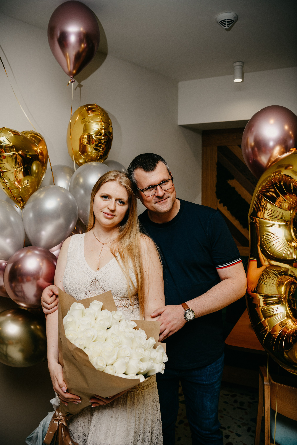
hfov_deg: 41.1
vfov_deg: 58.7
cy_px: 222
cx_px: 148
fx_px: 396
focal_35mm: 32
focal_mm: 32
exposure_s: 1/160
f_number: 3.5
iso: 200
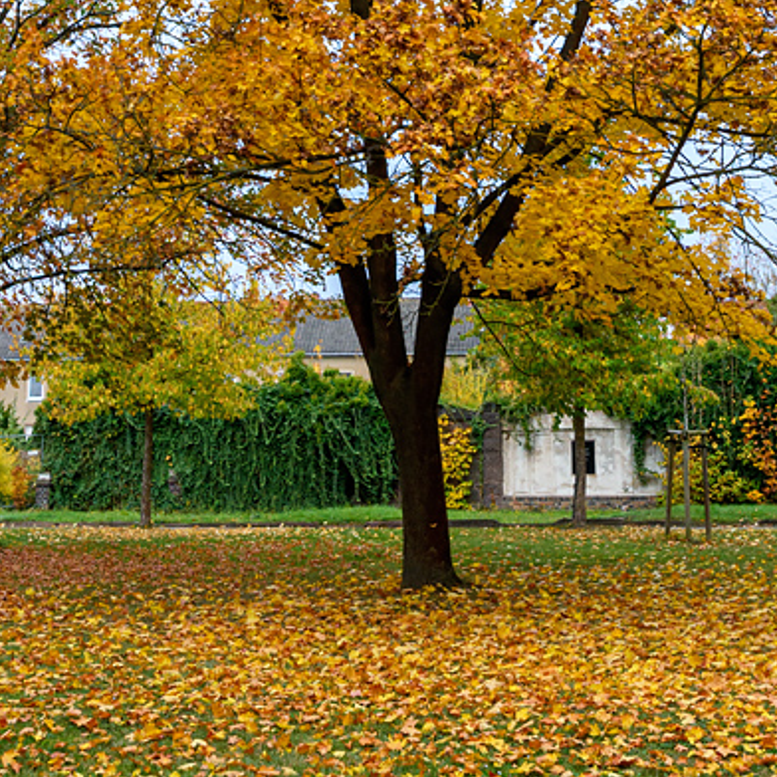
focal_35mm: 65
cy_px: 63
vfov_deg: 25.6
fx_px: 1651
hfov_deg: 26.5
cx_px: 415
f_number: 7.1
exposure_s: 1/800
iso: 280
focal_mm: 20
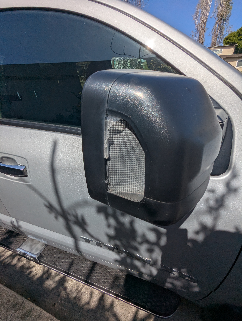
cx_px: 121
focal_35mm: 16
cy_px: 160
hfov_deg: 78.2
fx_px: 149
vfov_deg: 94.4
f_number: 2.2
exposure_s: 1/5988
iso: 43
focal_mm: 2.35
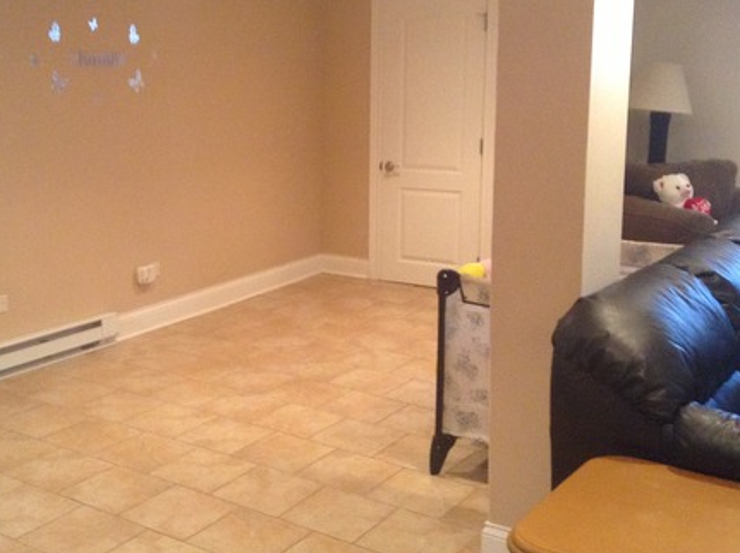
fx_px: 1046
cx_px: 306
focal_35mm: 49
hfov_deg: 38.8
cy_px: 244
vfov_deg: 29.6
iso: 250
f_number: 2.4
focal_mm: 3.3
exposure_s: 1/17
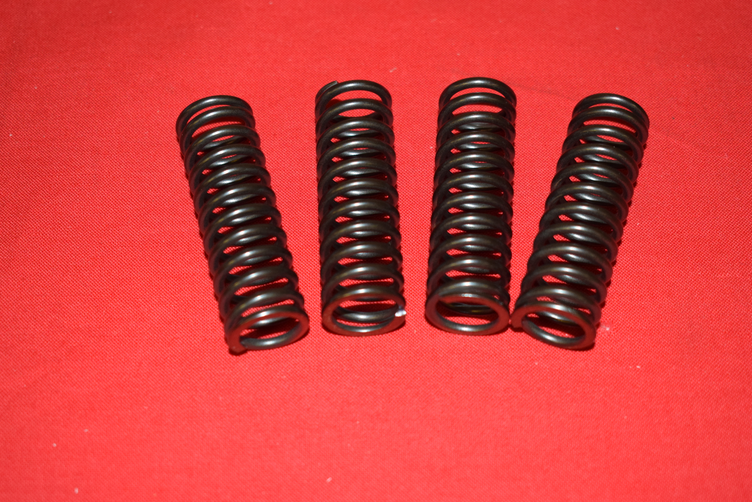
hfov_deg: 31.9
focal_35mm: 63
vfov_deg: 21.6
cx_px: 376
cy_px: 251
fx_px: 1316
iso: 1250
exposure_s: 1/200
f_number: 5
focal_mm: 42
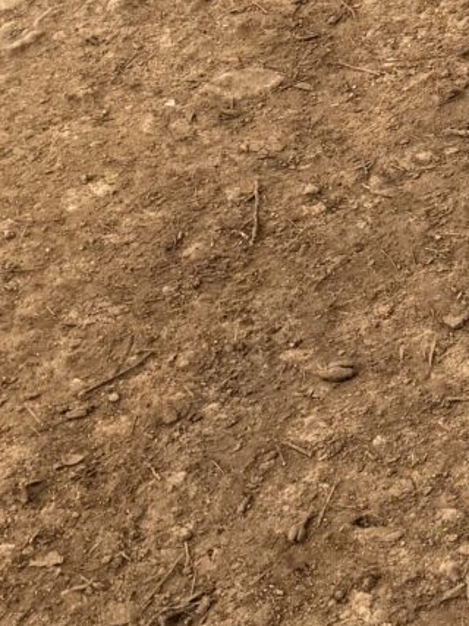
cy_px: -139
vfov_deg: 13.3
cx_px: 1067
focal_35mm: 144
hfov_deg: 9.4
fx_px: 2603
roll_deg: +6.7
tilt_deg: -26.6
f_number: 1.78
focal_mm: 6.76
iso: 80
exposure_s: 1/1193
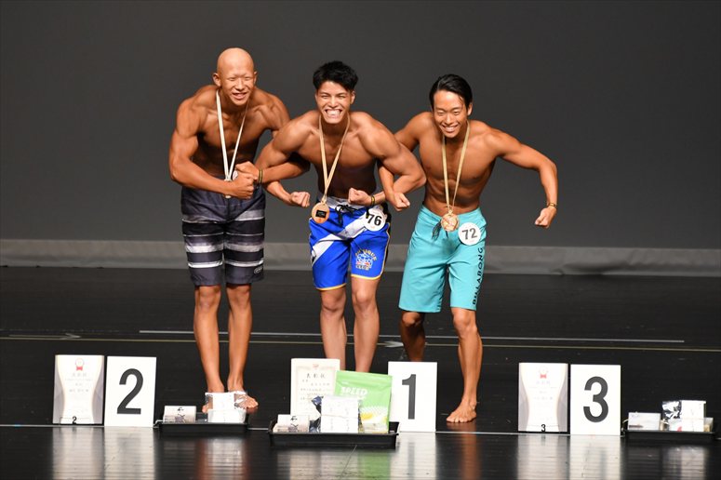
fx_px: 6306
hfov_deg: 6.5
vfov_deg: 4.4
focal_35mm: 315
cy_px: 240
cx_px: 360
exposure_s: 1/400
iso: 2000
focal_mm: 210
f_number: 5.6
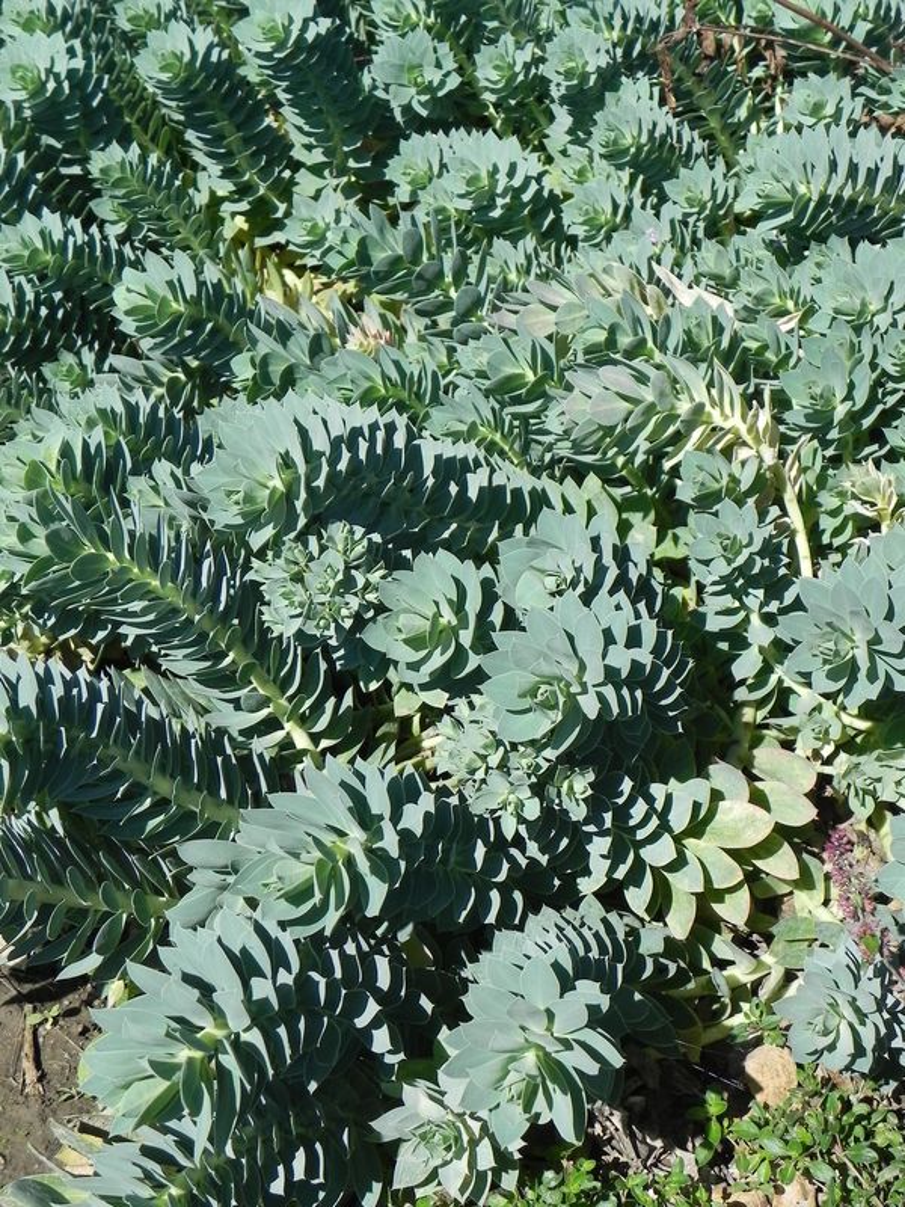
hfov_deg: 25.2
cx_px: 452
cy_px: 604
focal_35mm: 58
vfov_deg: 33.2
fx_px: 2022
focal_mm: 10.3
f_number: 4.5
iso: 160
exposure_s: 1/1000
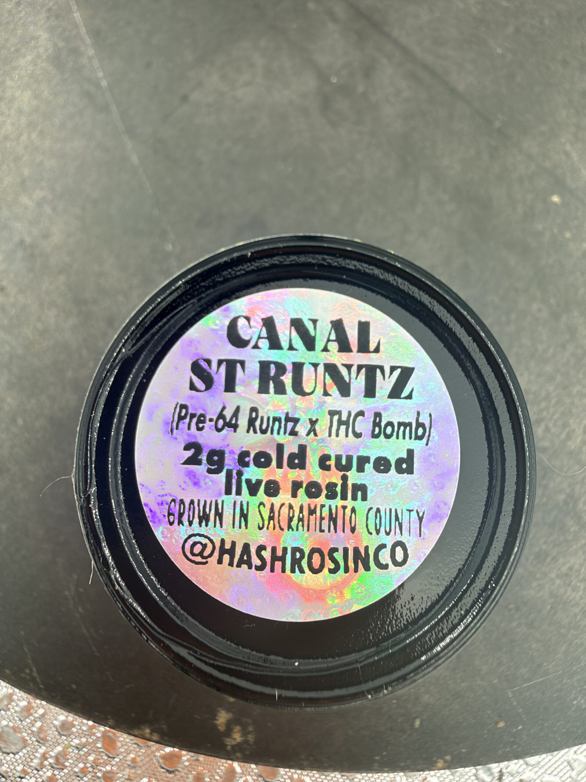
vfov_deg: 69.4
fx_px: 564
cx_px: 293
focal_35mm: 25
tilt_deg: -81.7
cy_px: 391
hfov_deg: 54.9
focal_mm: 2.22
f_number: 2.2
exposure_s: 1/183
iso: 40
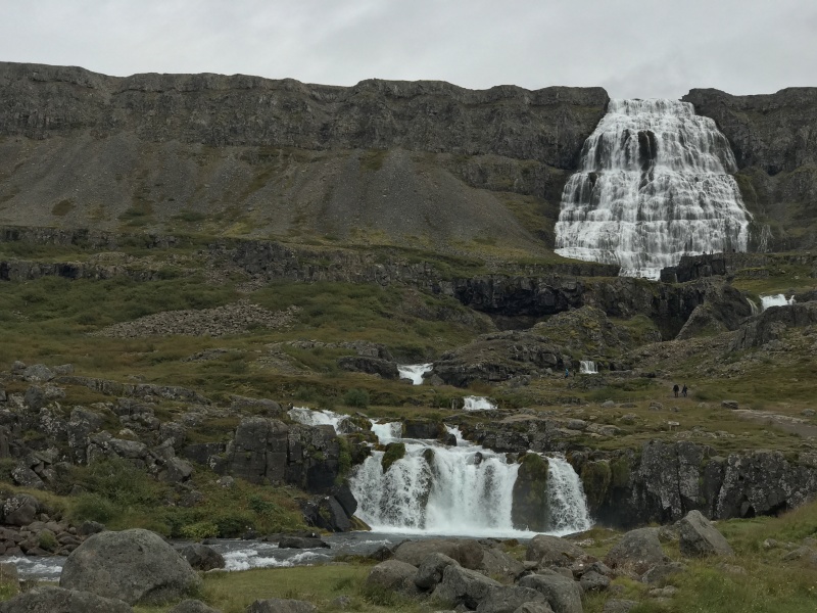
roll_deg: -0.8
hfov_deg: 33.8
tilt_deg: +7.8
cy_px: 306
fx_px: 1345
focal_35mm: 57
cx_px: 408
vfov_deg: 25.7
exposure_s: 1/443
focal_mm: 6.6
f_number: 2.8
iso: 20
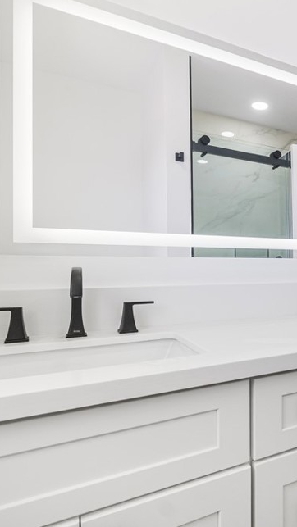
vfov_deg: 74.0
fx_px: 350
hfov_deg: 38.4
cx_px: 324
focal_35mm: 25
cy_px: 263
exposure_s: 1/20
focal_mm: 10
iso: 320
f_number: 7.1
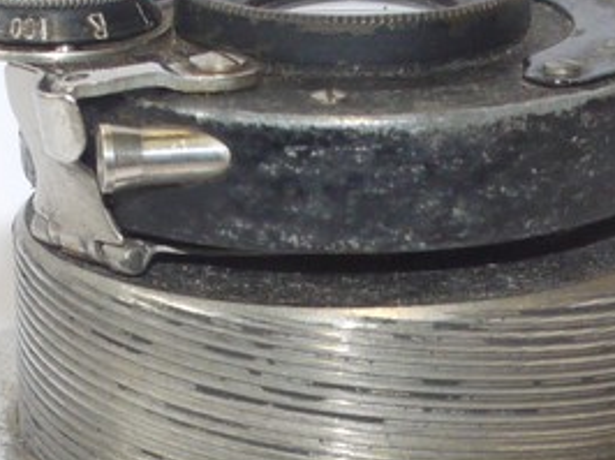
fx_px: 4810
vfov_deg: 5.4
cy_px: 747
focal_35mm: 271
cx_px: 467
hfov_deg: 7.3
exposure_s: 1/125
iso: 800
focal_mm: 30
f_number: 6.3
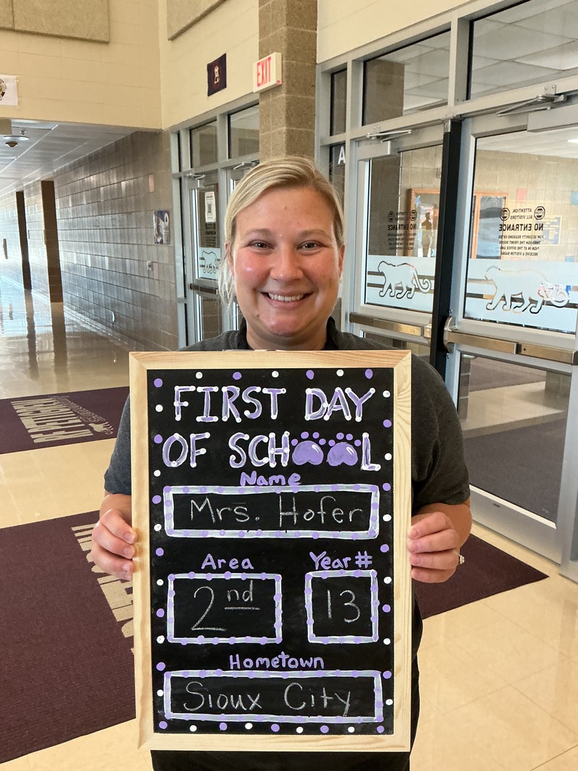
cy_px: 386
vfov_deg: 61.7
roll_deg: -0.2
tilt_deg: -12.4
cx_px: 289
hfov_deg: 48.2
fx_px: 646
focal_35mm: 29
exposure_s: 1/60
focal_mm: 3
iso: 250
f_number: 1.8
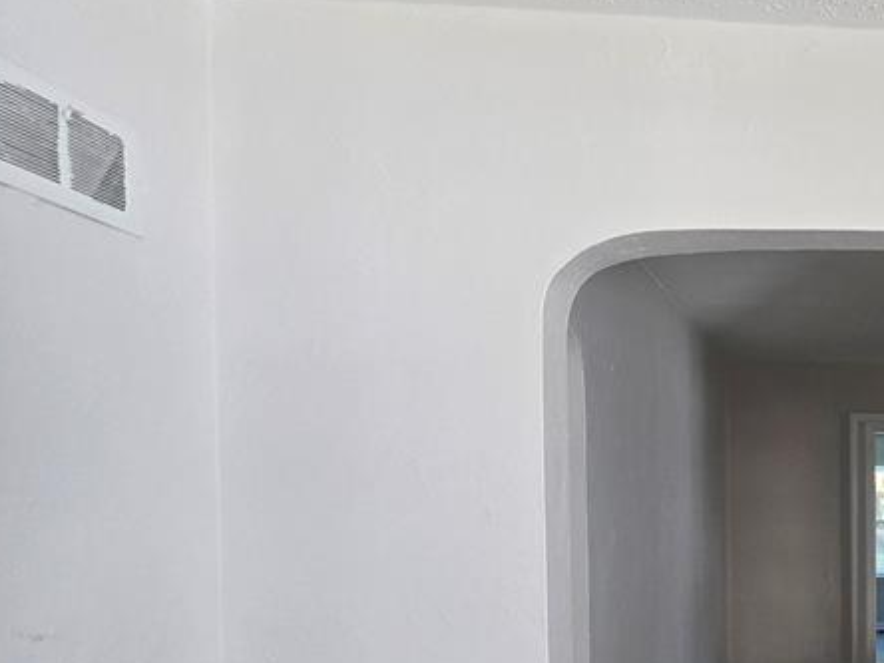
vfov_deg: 43.8
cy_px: 561
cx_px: 932
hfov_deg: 47.0
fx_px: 766
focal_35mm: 30
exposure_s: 1/60
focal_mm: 2.2
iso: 100
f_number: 2.2
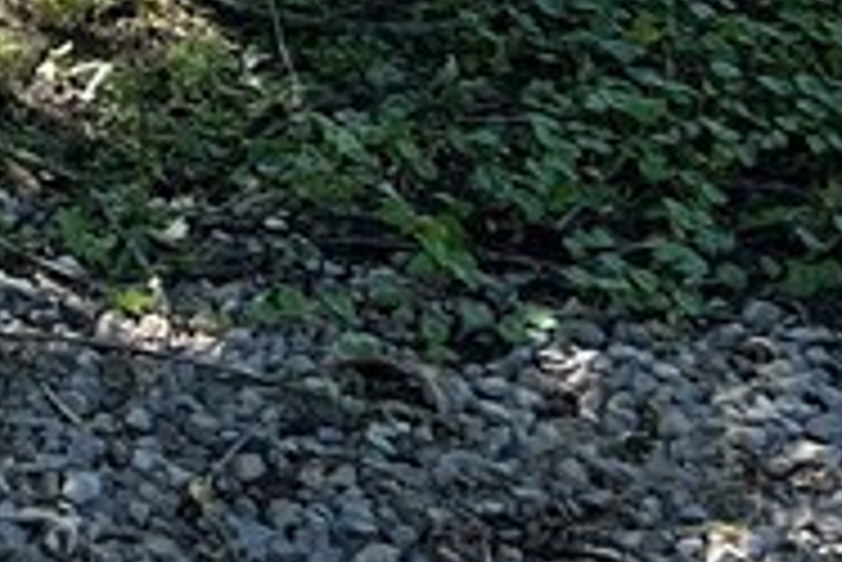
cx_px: -257
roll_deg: -0.3
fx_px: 3464
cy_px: -535
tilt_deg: -11.1
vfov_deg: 8.8
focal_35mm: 148
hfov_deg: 13.4
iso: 50
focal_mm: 5.7
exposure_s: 1/718
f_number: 1.5
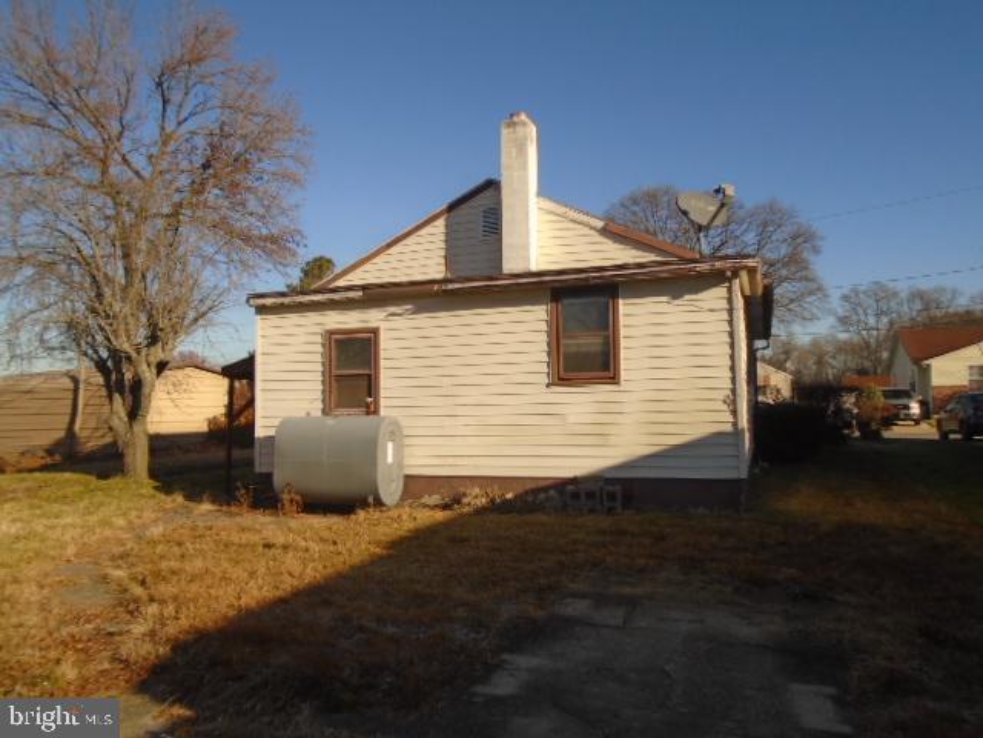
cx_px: 492
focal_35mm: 26
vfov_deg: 53.1
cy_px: 369
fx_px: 738
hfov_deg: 67.3
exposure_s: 1/200
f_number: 8
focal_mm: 4.6
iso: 100
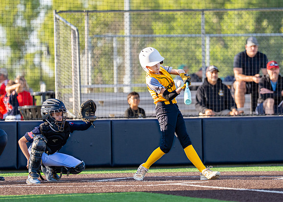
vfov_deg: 4.2
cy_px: 87
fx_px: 2758
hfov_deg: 5.9
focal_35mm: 343
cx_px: 160
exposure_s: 1/2000
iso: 320
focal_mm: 200
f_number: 2.8
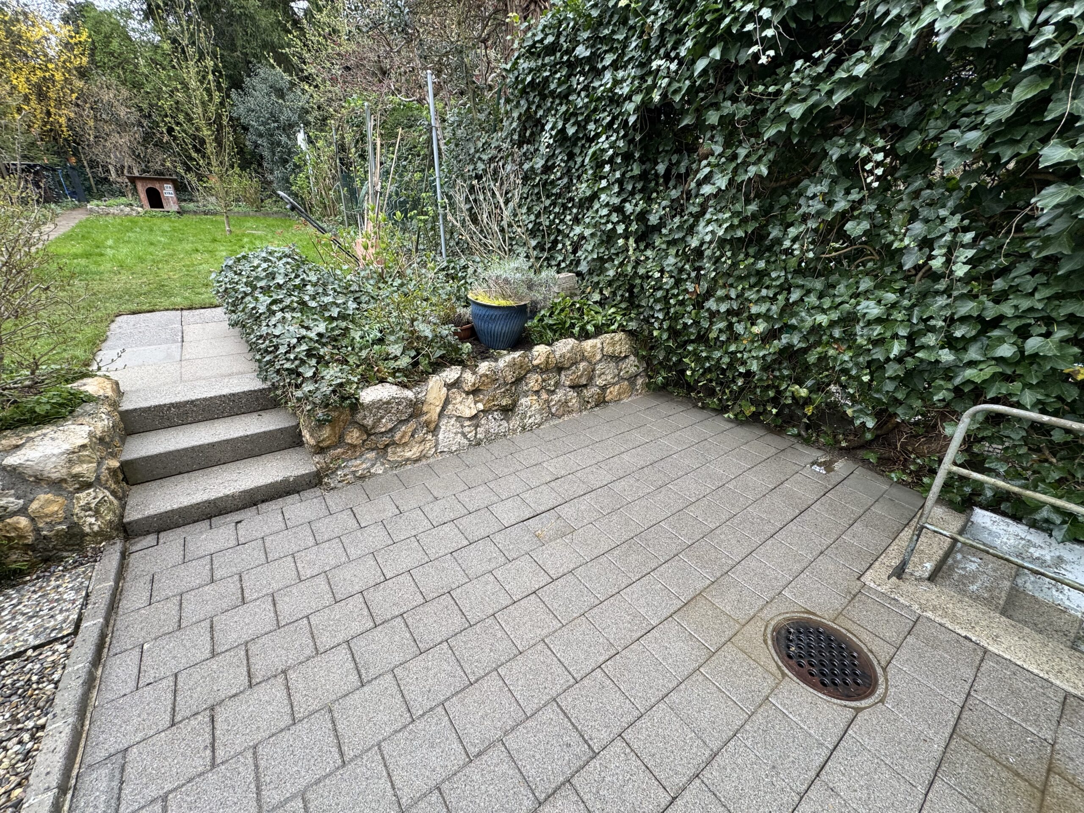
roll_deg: -0.7
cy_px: 406
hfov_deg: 102.1
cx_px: 542
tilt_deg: -23.0
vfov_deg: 85.7
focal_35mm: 14
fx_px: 438
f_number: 2.2
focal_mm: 2.22
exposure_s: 1/99
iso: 40
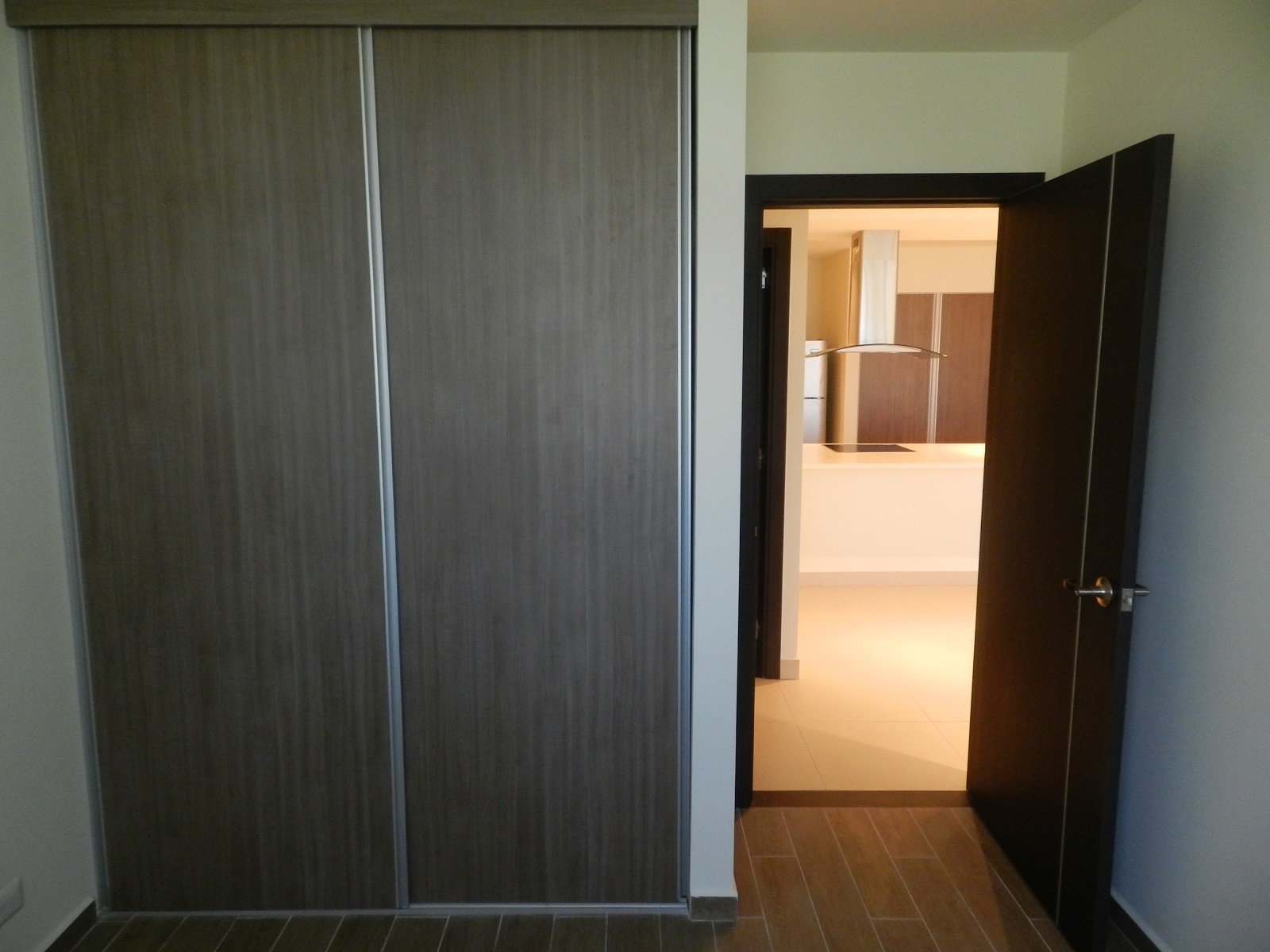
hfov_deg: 73.9
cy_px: 476
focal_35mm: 23
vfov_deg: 58.9
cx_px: 635
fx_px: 844
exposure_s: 1/10
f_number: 3.4
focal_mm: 4
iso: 400
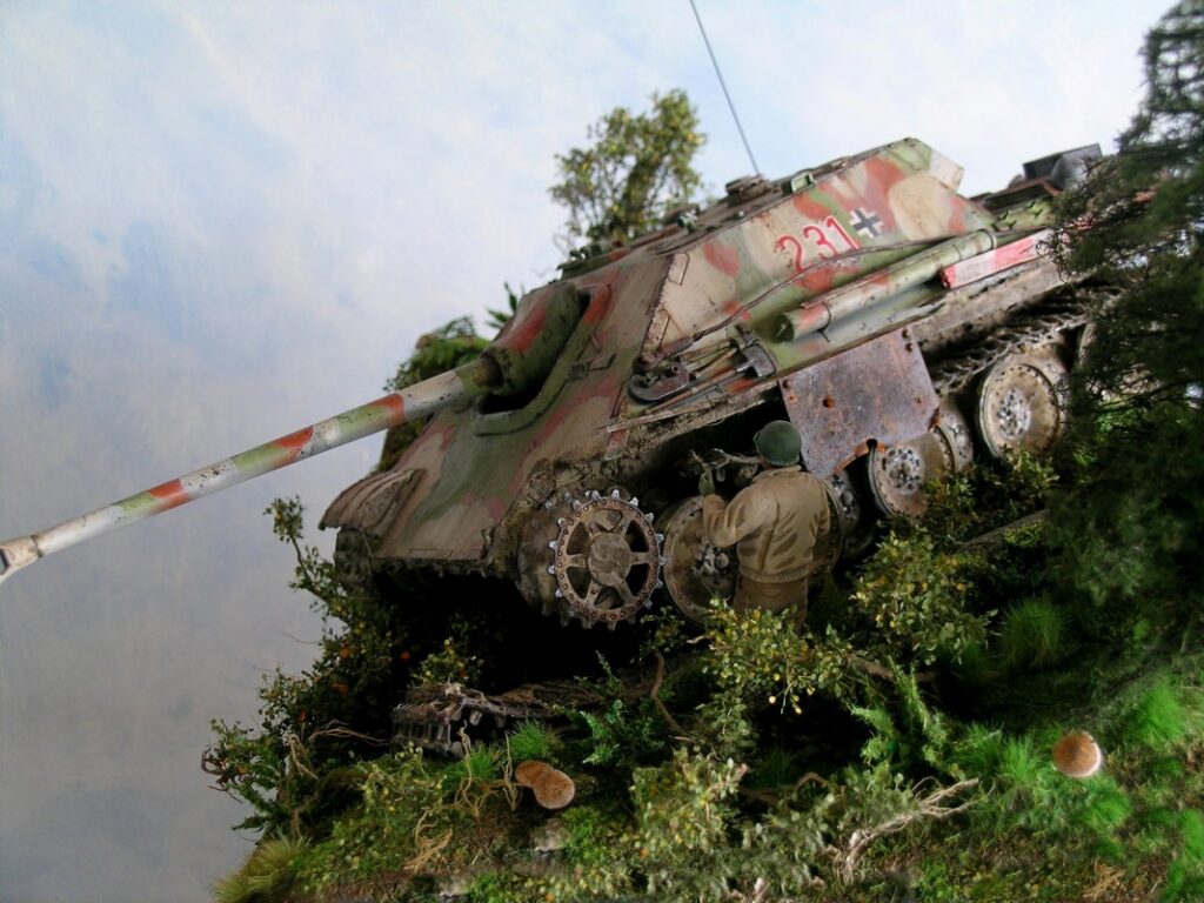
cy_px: 452
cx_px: 602
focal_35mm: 50
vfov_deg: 29.1
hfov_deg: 38.2
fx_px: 1739
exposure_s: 1/6.6
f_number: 3.8
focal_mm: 10.3
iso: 50
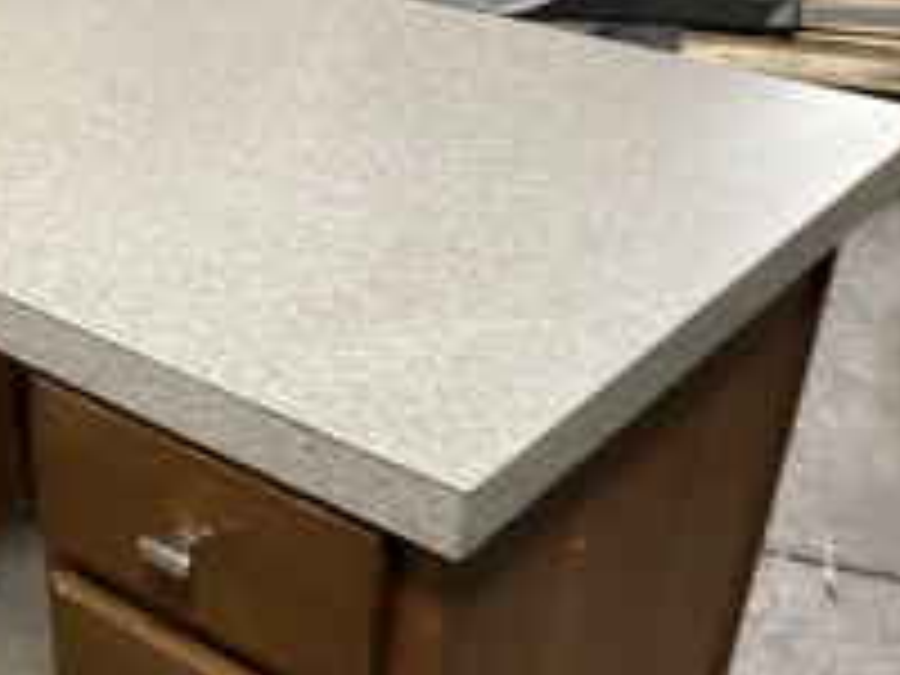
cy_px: 562
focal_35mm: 58
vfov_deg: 24.7
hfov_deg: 31.9
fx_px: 1508
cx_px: 117
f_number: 1.8
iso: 320
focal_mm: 3
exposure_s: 1/30
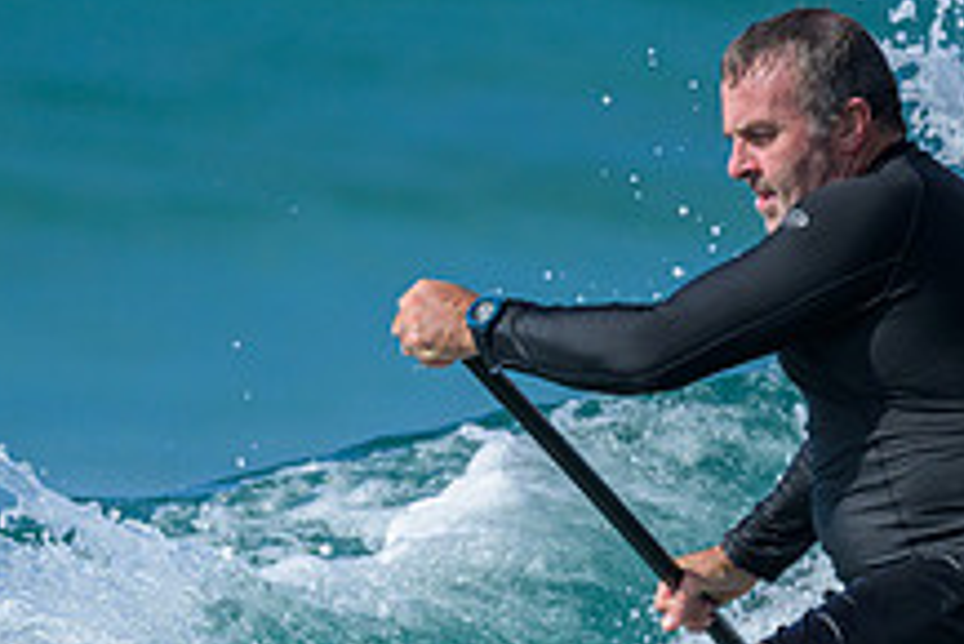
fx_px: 57233
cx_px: 378
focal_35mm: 2136
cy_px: 691
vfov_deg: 0.6
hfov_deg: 1.0
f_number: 6.3
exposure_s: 1/2000
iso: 280
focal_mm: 800
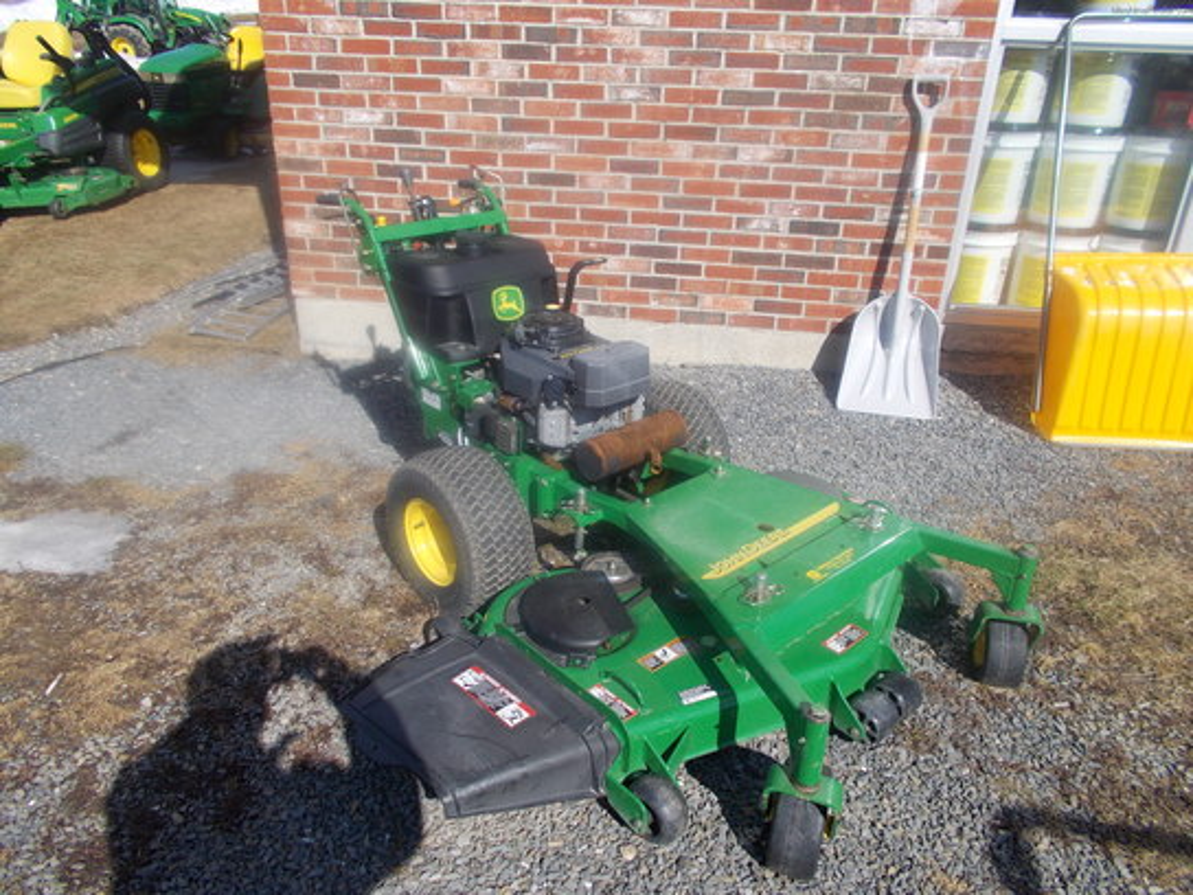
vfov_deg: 53.1
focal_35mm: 26
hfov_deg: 67.3
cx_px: 596
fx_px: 896
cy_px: 448
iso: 80
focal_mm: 4.6
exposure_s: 1/160
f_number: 8
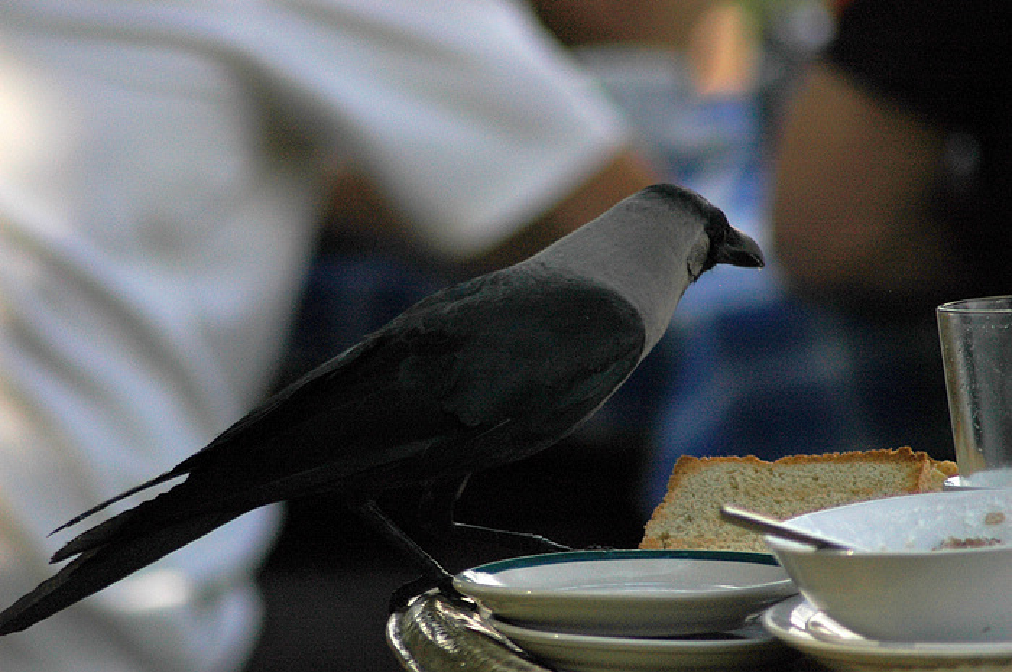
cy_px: 336
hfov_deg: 4.6
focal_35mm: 450
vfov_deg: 3.0
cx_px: 506
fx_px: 12635
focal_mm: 300
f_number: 5.6
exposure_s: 1/1250
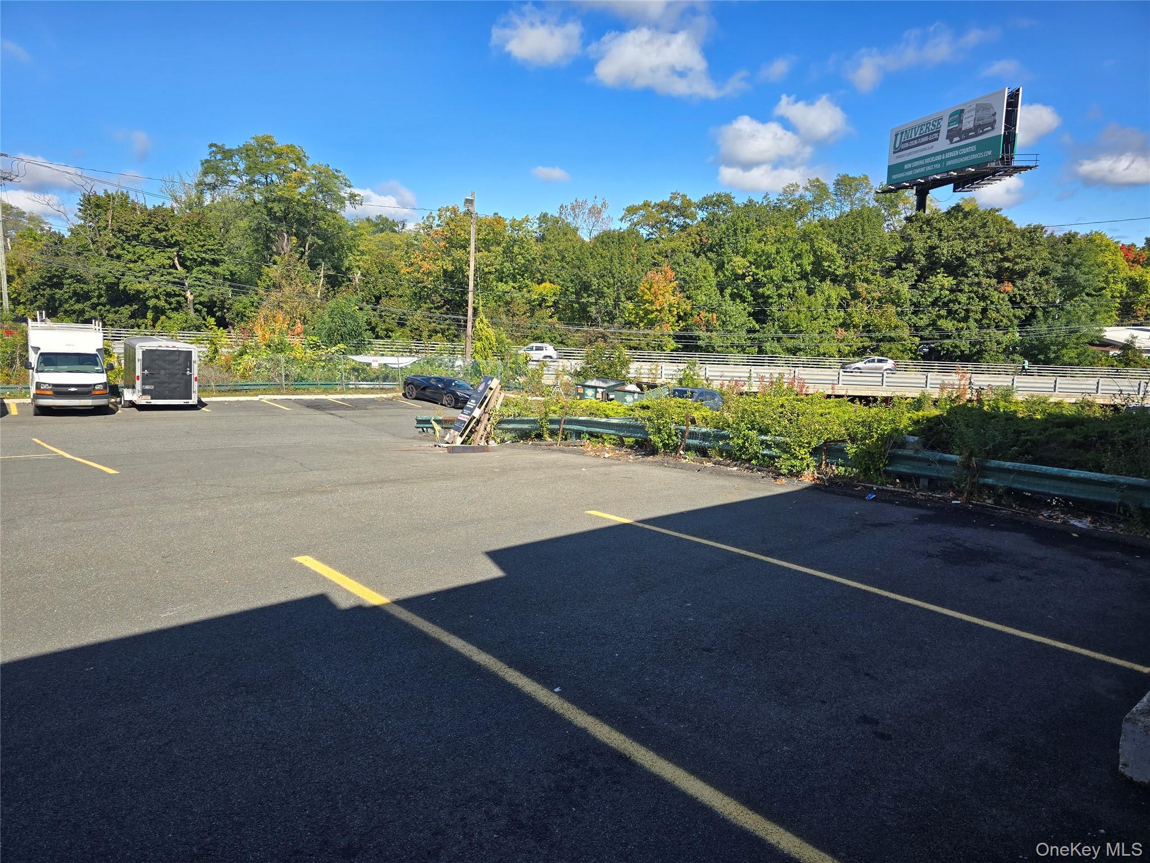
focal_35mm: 23
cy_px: 432
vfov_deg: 58.9
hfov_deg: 73.9
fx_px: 764
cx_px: 575
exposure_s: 1/499
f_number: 1.7
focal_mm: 6.3
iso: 12
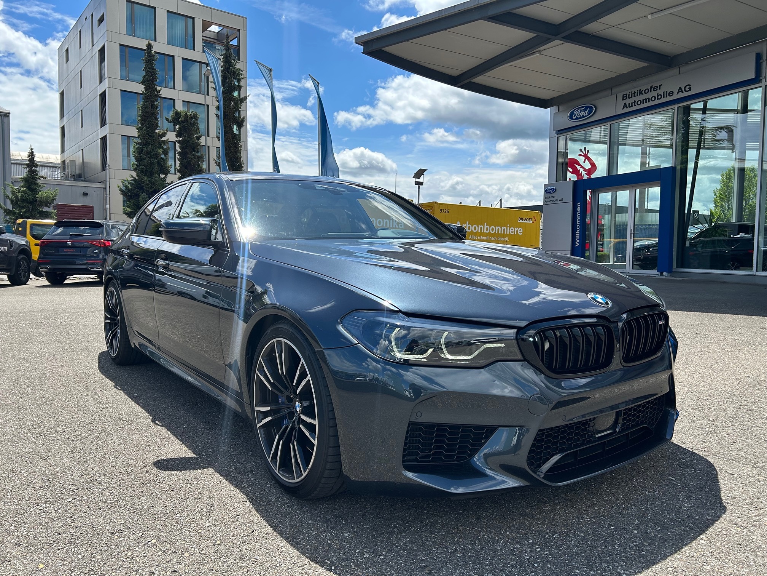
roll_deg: -0.4
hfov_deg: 67.3
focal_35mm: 26
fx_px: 576
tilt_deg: -4.4
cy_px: 288
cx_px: 384
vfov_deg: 53.1
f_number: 1.5
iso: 50
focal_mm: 5.7
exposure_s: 1/3704
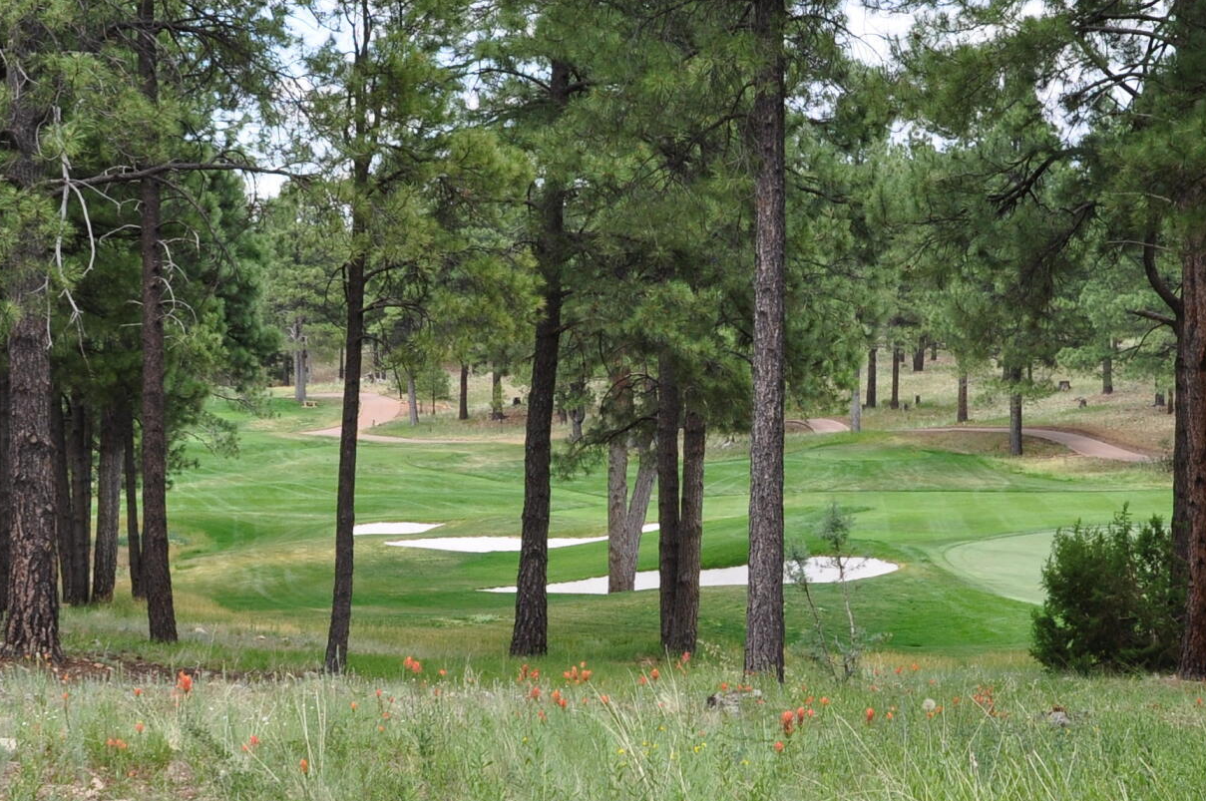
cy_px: 397
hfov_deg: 29.8
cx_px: 830
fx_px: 2242
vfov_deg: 20.3
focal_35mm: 67
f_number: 9
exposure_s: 1/160
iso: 200
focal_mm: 18
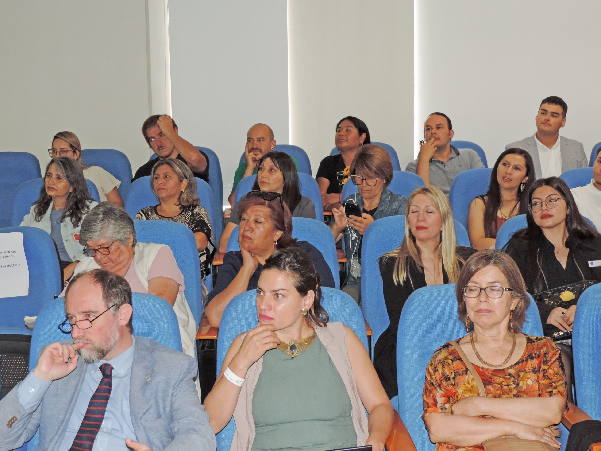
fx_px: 868
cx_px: 300
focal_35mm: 50
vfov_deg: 29.1
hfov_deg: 38.2
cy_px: 226
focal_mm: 8.9
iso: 280
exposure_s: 1/50
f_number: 3.6
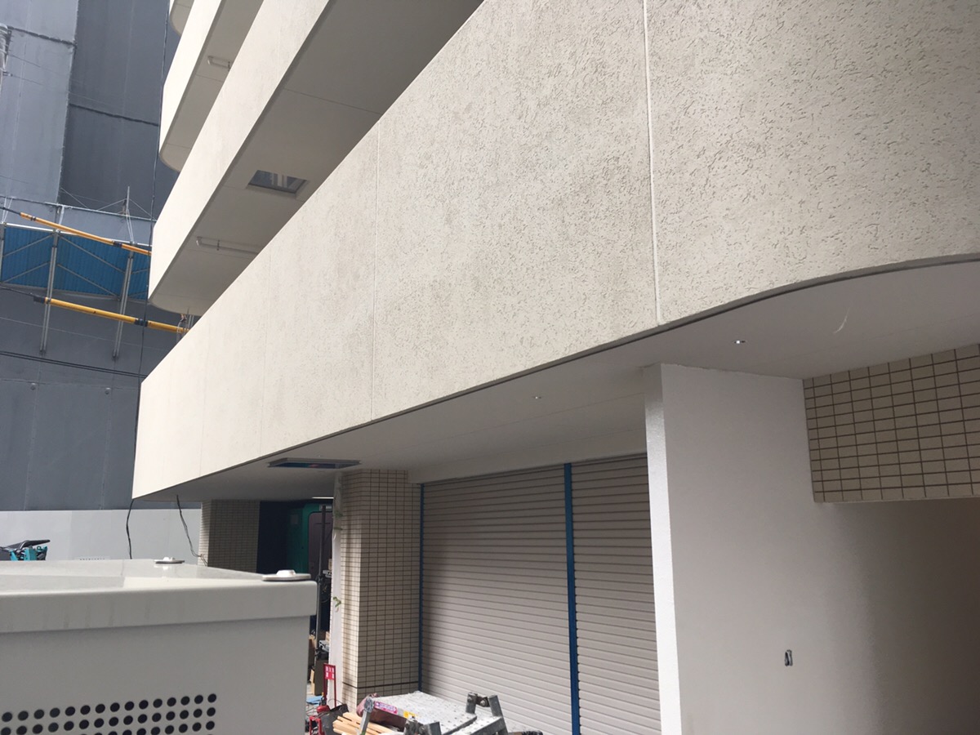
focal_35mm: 29
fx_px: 821
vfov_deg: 48.2
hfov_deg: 61.7
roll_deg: +0.6
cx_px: 490
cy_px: 368
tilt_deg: +11.8
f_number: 2.2
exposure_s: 1/120
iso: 32
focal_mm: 4.15
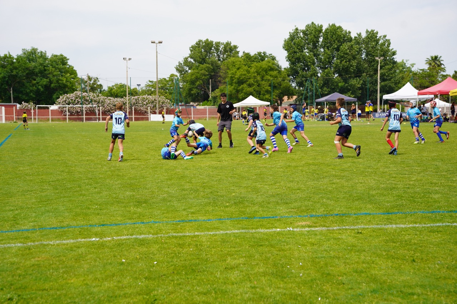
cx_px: 228
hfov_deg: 28.8
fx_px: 888
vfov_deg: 19.5
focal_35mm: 70
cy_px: 152
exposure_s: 1/400
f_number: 5
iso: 100
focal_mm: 70
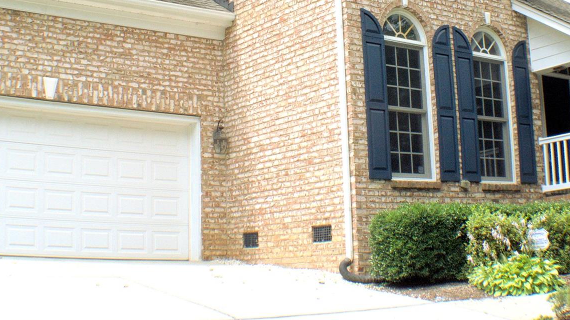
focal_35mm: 79
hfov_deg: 26.8
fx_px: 1194
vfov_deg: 15.1
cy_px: 43
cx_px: 307
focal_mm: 28
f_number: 13
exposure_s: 1/200
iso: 2000
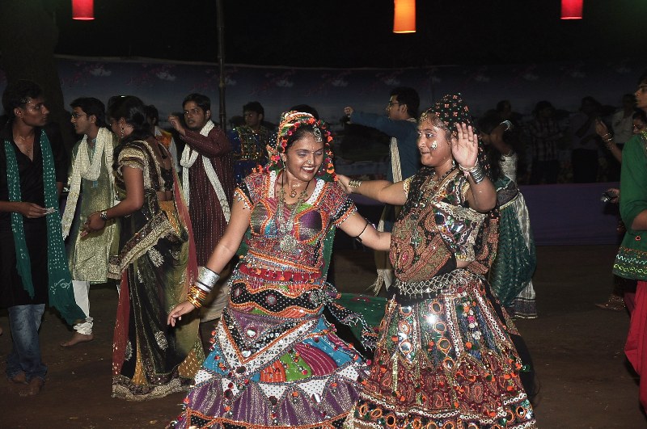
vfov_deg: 18.1
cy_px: 214
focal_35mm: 75
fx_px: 1346
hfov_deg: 27.0
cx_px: 324
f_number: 5
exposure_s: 1/60
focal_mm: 50
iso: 320
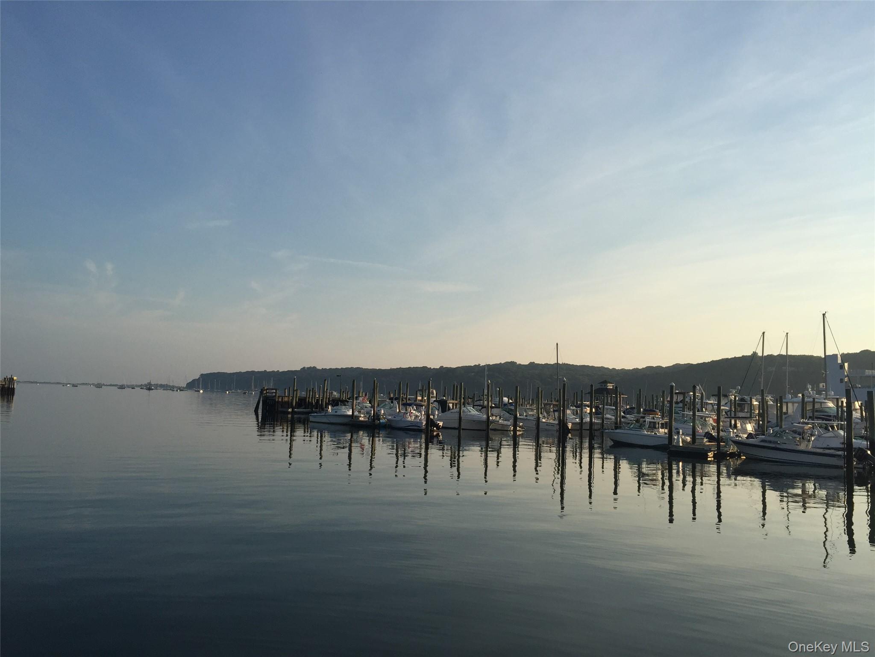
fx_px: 733
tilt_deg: +3.4
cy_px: 328
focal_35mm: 29
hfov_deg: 61.7
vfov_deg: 48.2
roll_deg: -2.2
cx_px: 438
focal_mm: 4.15
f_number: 2.2
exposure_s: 1/2326
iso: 32
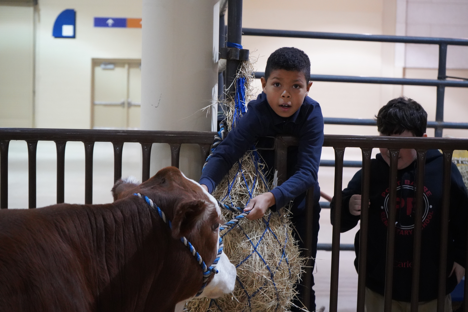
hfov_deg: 28.8
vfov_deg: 19.5
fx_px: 910
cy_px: 156
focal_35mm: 70
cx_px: 234
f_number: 5.6
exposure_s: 1/100
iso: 12800
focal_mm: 70
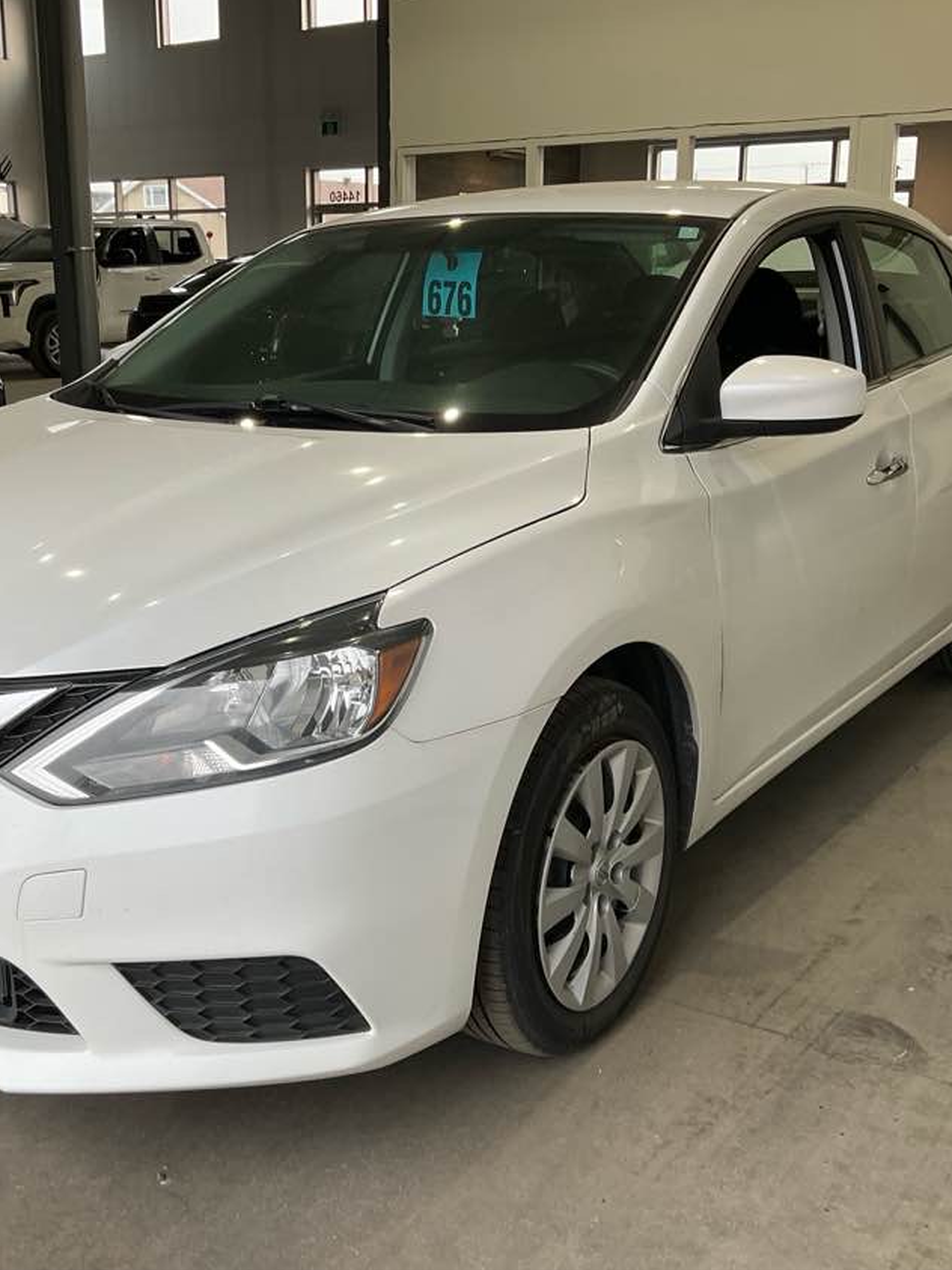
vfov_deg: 47.9
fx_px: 1430
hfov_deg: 36.7
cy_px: 633
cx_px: 383
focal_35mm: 39
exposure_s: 1/122
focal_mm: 3
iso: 25
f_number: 1.8
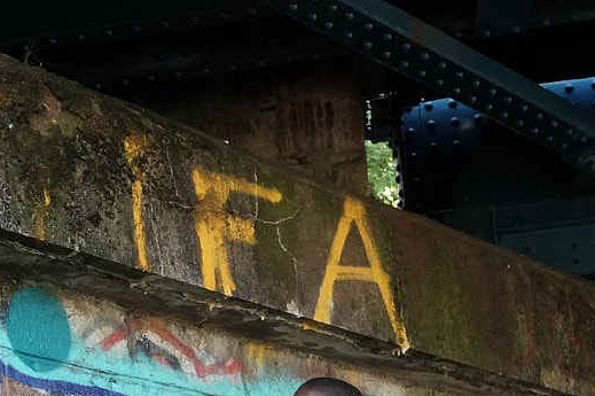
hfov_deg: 18.2
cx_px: -70
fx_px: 1783
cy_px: 574
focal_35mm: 108
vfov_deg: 12.1
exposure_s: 1/500
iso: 2500
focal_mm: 23
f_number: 4
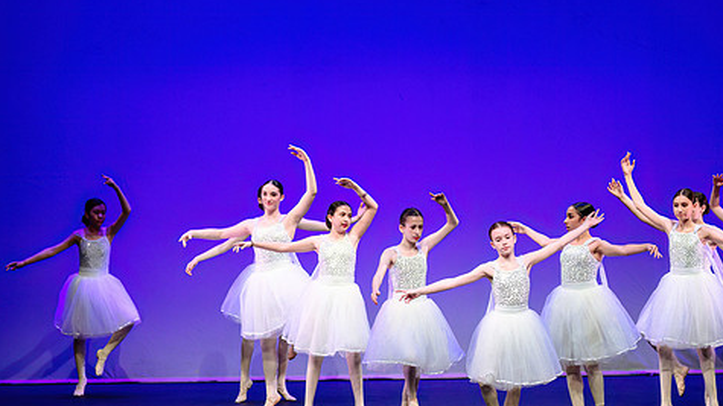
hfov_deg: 15.2
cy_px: 267
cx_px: 425
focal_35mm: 141
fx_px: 2703
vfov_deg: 8.6
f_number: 2.8
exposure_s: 1/640
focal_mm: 95
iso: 1600
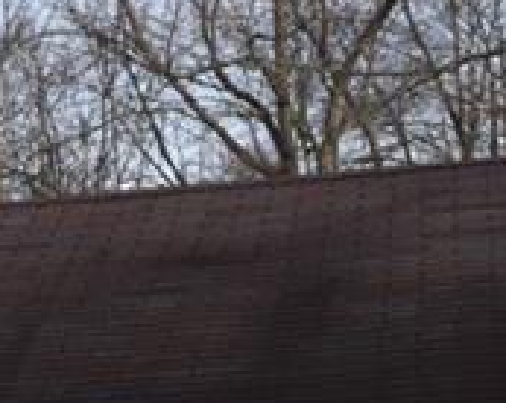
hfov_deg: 8.8
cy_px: 555
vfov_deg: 7.6
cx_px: -708
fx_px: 2992
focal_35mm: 200
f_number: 8
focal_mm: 24
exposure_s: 1/250
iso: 200
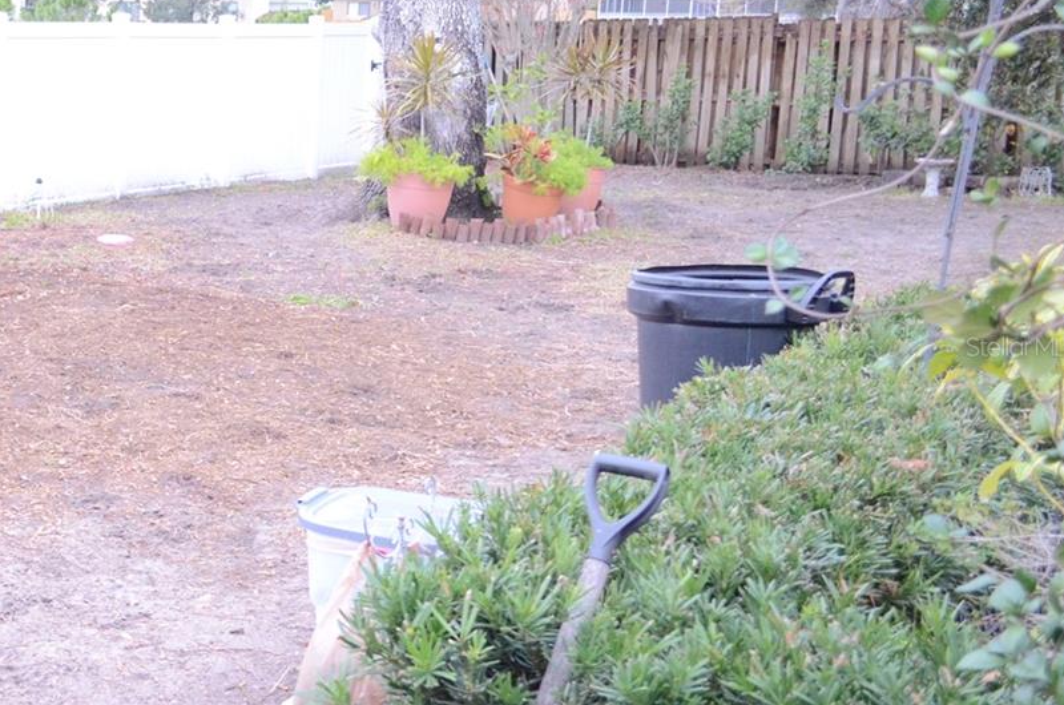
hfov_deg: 34.0
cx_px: 20
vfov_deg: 25.0
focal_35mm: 54
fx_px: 1593
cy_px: 347
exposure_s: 1/30
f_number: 3.5
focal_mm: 18
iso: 1800
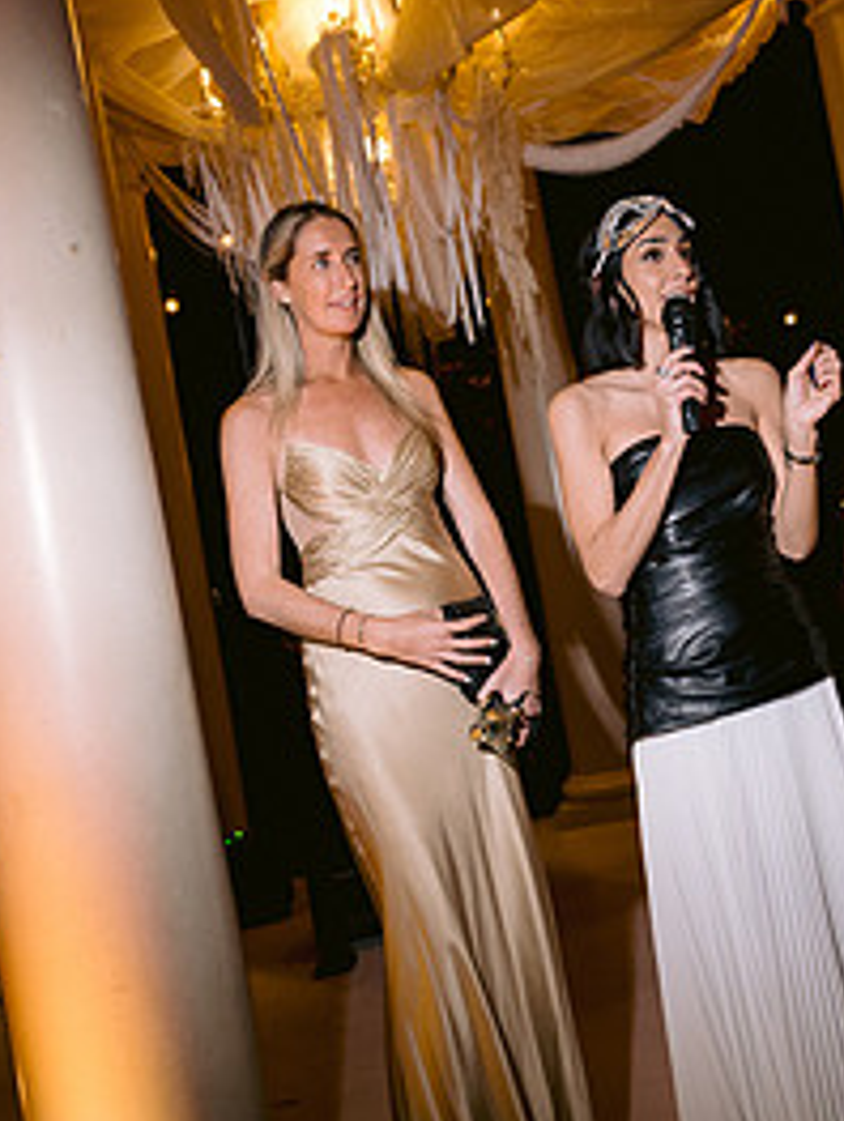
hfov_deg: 31.3
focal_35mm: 46
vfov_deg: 41.0
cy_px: 456
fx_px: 1492
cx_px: 580
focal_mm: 28
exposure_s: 1/125
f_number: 3.2
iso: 800
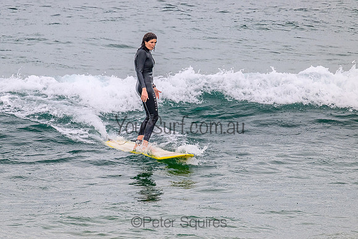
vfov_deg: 1.5
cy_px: 140
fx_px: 9424
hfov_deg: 2.2
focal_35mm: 947
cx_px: 152
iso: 1000
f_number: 11
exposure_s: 1/2000
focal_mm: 800
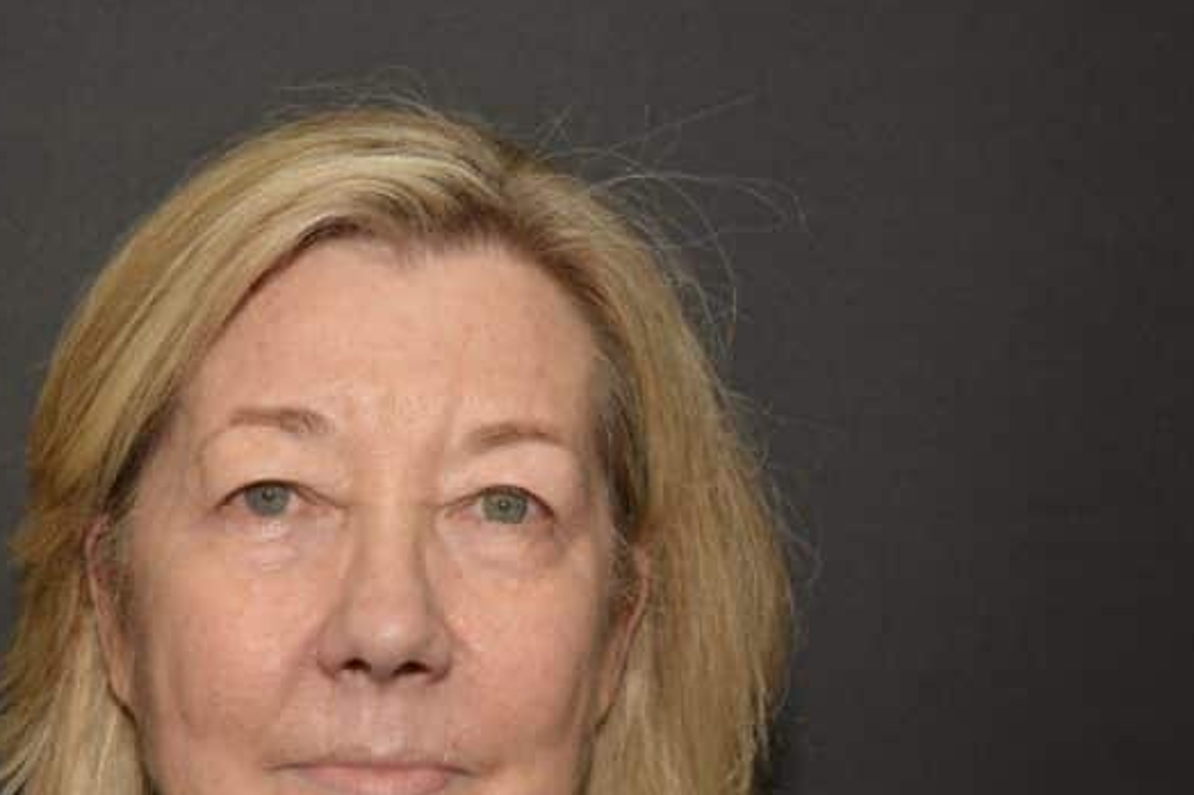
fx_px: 2918
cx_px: 335
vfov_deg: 15.5
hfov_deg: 23.0
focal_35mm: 88
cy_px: 579
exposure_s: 1/125
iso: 200
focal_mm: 40
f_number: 8
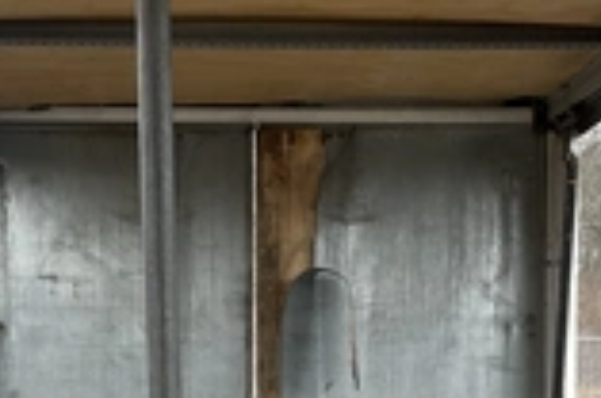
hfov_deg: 26.3
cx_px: 264
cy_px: 394
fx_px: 1283
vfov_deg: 17.3
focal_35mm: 77
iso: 25
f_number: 1.8
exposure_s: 1/593
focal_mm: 3
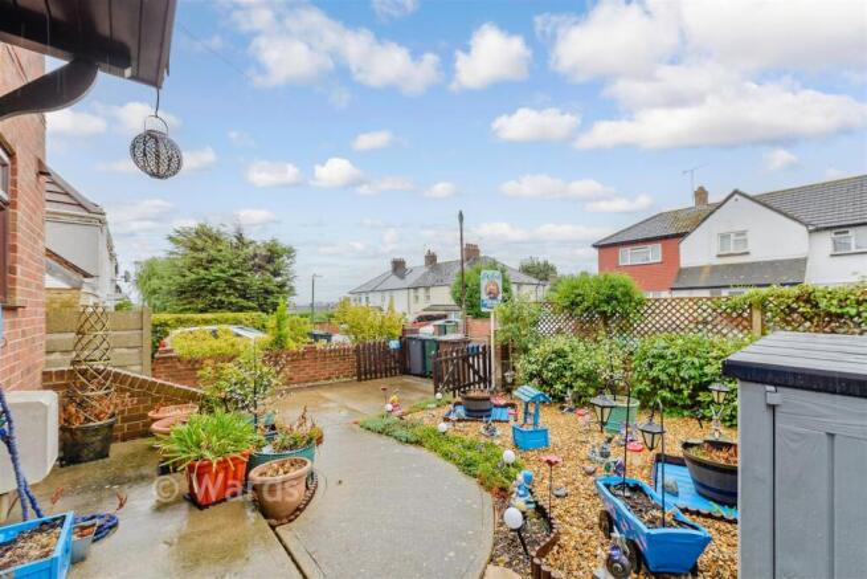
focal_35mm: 14
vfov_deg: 81.2
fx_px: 337
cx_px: 434
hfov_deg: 104.2
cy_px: 290
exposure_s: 1/50
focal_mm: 14
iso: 125
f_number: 8
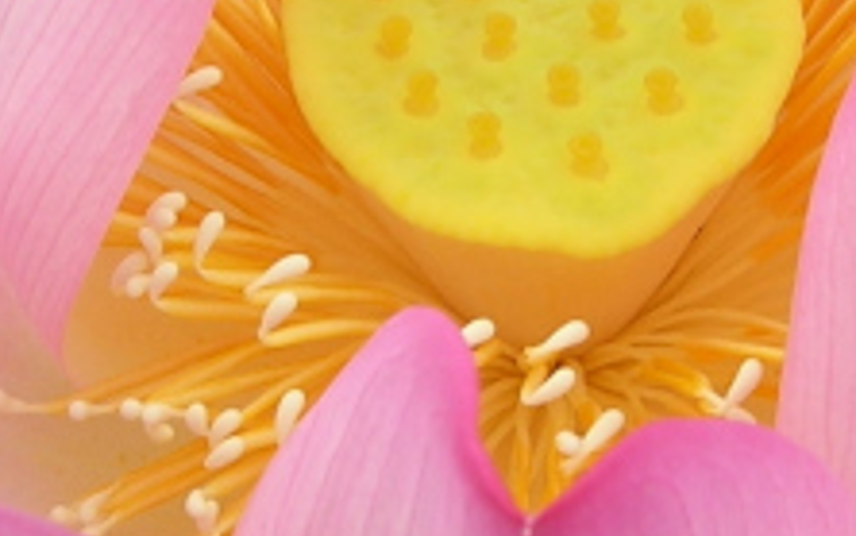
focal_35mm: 146
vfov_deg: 9.0
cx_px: 482
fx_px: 3408
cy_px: 191
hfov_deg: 14.3
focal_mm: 5.7
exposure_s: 1/77.3
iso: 50
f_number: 4.9
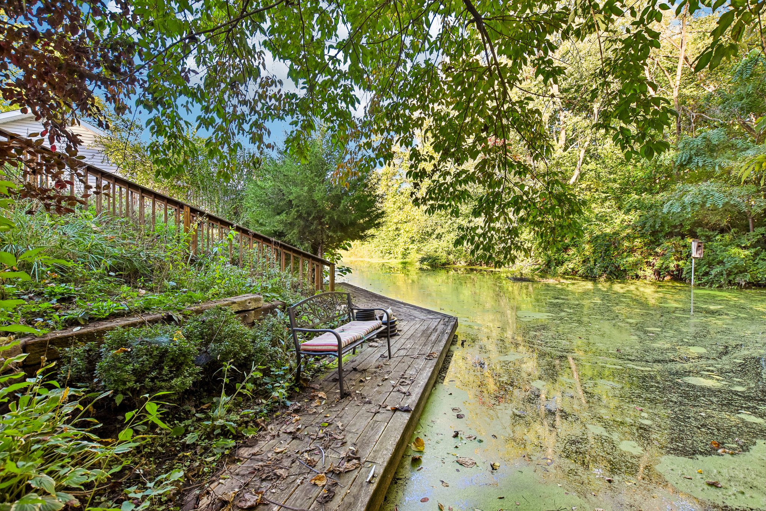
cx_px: 383
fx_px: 319
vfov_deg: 77.3
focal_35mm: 15
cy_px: 256
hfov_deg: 100.4
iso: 400
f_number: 7.1
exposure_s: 1/80
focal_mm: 10
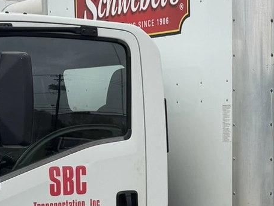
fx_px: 831
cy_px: 178
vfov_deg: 14.0
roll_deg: -2.4
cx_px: 296
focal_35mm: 105
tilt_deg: -3.6
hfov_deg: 18.1
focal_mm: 6.76
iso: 80
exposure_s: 1/1192
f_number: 1.78
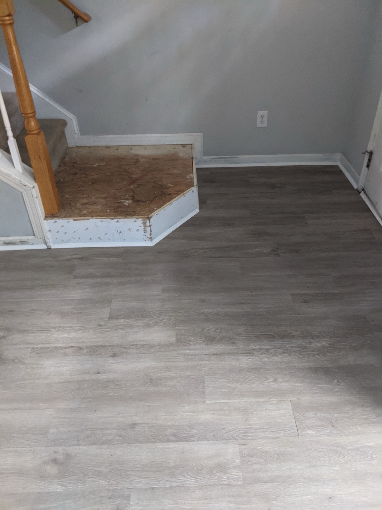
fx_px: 397
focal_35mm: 27
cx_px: 191
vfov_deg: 65.3
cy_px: 255
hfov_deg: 51.4
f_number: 1.8
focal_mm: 4.44
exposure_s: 1/40.1
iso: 828
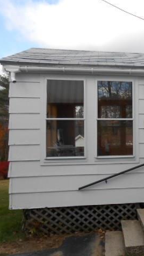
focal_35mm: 38
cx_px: 154
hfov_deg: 28.6
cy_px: 128
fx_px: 258
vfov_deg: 52.8
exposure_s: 1/320
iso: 80
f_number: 3.5
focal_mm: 4.6
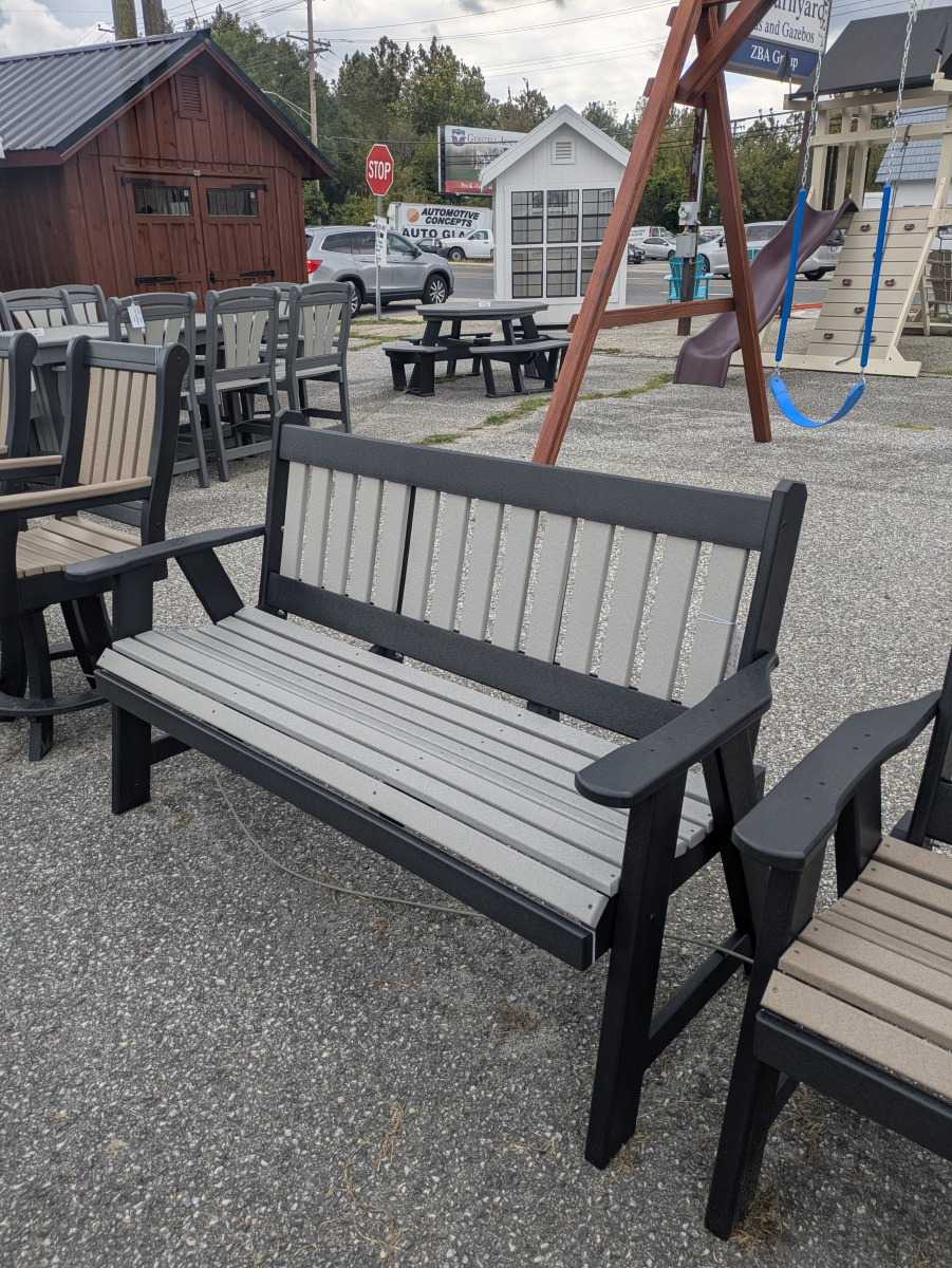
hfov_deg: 54.9
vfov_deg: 69.4
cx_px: 476
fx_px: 916
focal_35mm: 25
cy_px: 634
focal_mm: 5.43
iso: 56
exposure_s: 1/1366
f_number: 1.89
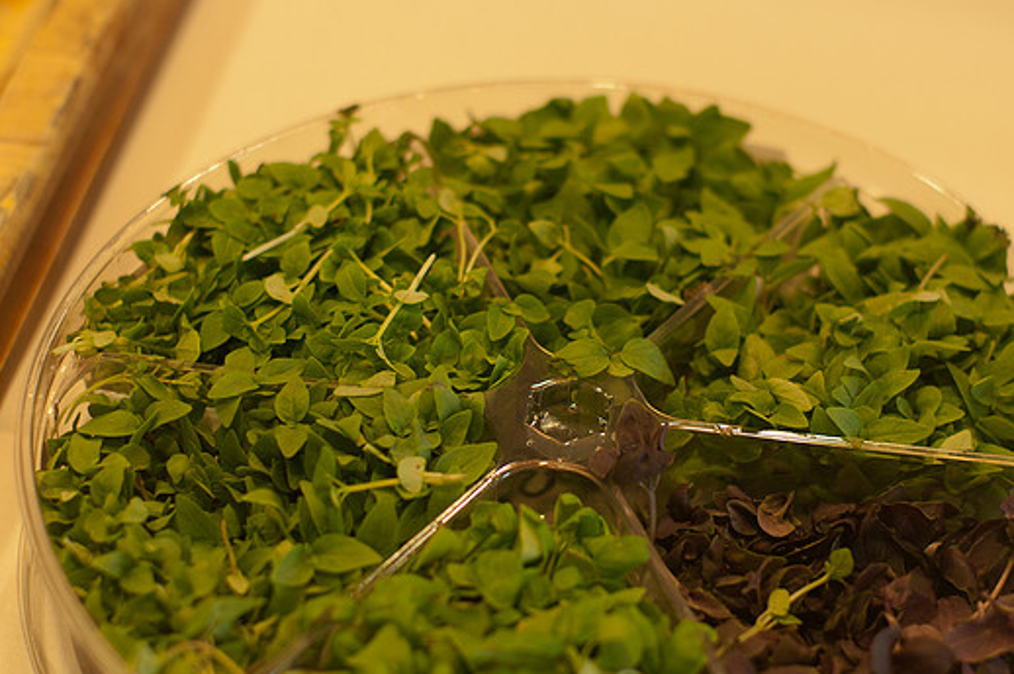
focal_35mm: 84
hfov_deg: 24.2
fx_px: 2363
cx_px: 566
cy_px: 363
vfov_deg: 16.2
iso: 800
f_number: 2.8
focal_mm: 50
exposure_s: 1/45
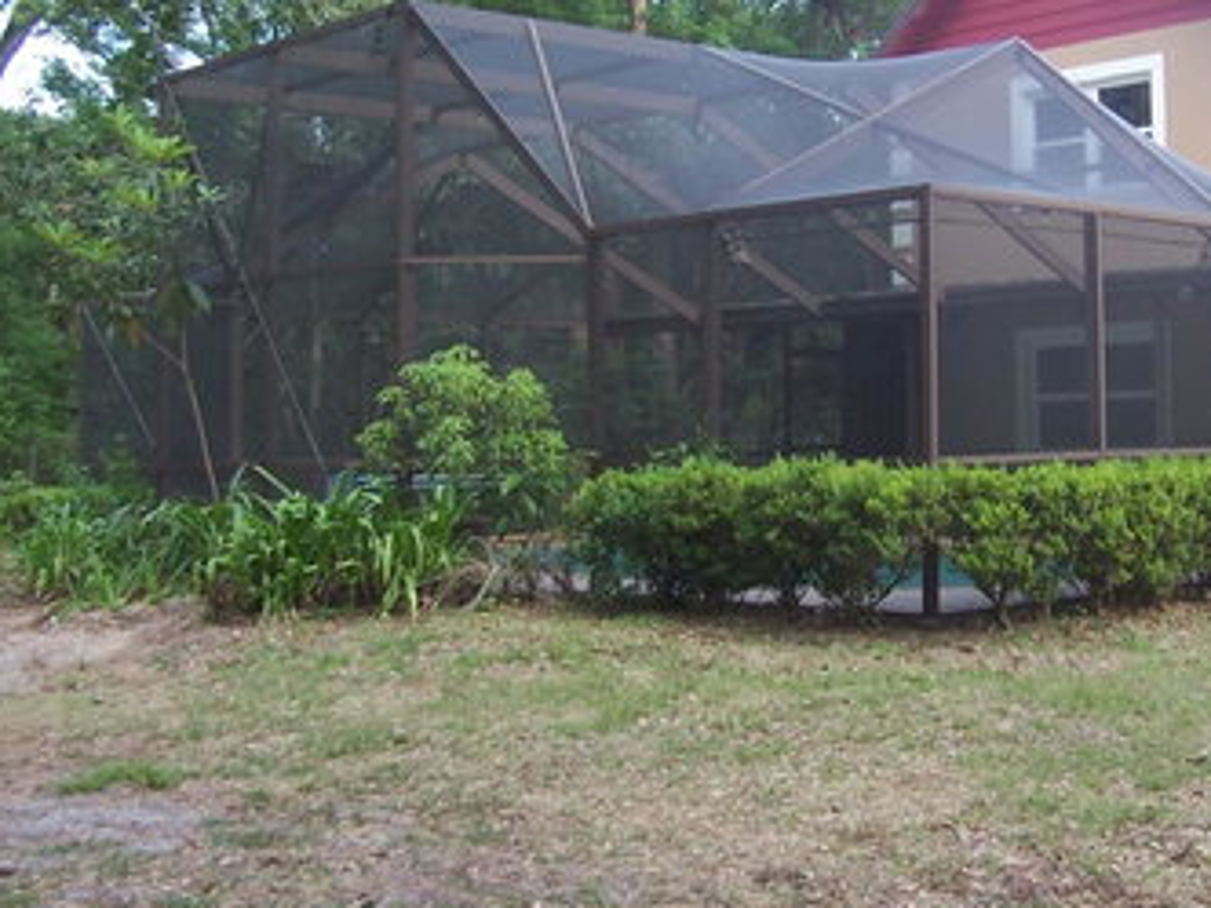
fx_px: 1994
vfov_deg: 25.6
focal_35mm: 57
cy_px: 379
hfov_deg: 33.1
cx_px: 916
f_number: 2.8
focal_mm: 5.6
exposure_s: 1/125
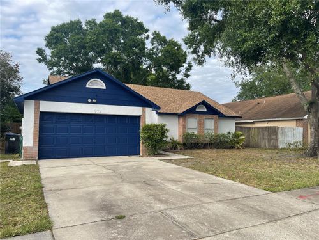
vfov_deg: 53.1
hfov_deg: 67.3
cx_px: 160
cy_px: 120
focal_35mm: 26
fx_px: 240
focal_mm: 5.1
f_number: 1.6
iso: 32
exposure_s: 1/2203
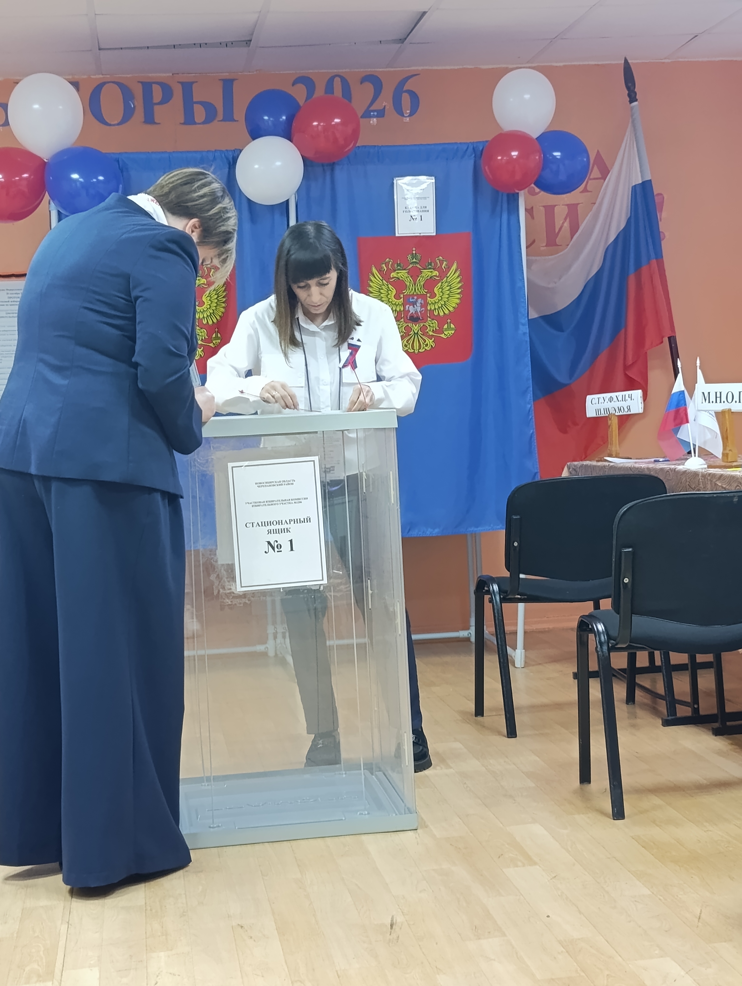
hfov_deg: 24.9
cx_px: 371
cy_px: 493
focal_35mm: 59
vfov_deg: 32.7
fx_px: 1682
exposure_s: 1/50
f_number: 1.65
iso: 779
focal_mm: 6.11
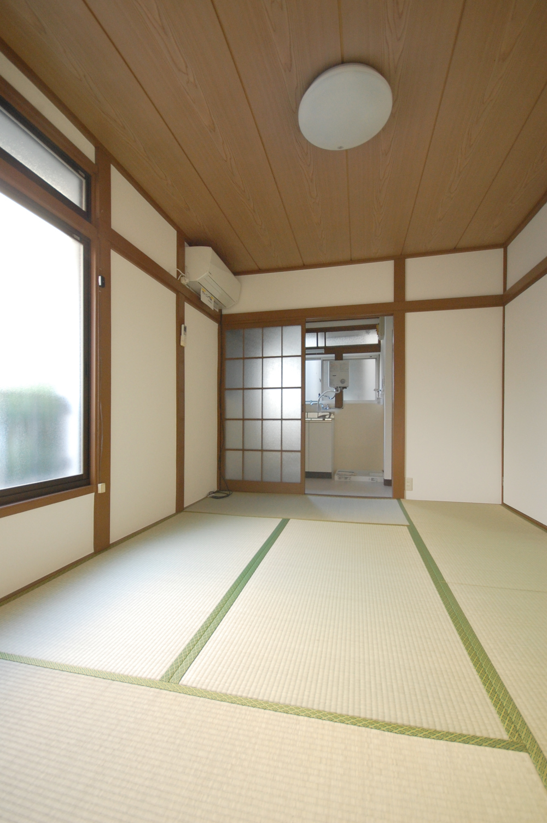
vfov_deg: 100.4
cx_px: 274
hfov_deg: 77.2
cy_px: 412
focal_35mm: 15
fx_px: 342
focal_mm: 10
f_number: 4
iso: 720
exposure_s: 1/30
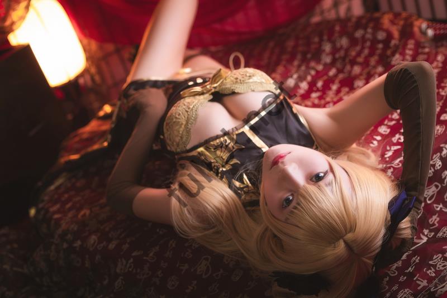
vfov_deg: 27.0
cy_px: 149
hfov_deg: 39.6
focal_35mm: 50
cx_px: 224
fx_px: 621
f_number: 2.8
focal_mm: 50
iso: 200
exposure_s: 1/100
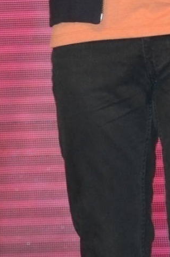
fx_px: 4242
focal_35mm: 596
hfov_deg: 2.3
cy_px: -59
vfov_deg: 3.5
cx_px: 110
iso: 800
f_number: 5.6
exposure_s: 1/125
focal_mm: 105
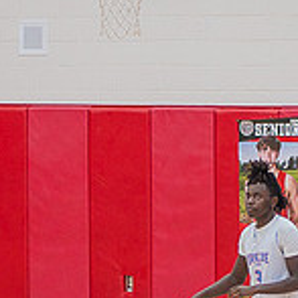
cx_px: 144
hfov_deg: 4.7
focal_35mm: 371
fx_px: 3613
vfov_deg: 4.7
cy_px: 257
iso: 1000
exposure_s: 1/250
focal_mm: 102
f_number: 4.8
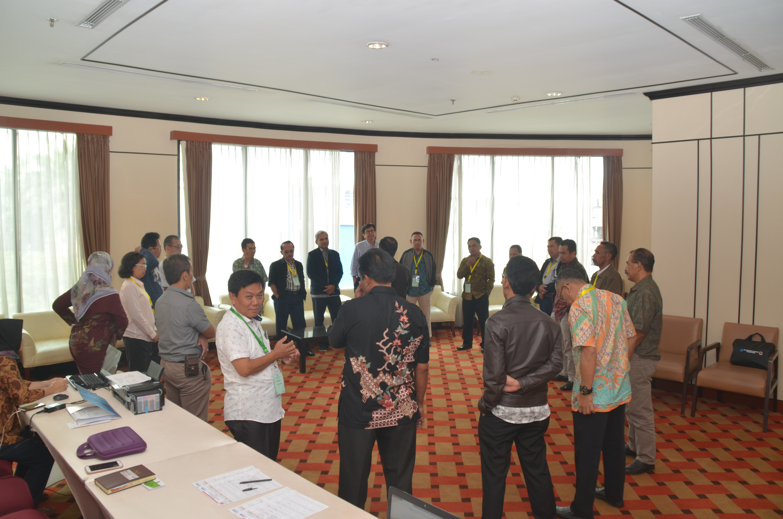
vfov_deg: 47.7
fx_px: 586
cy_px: 260
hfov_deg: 67.5
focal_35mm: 27
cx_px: 392
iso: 200
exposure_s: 1/25
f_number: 6.3
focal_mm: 18
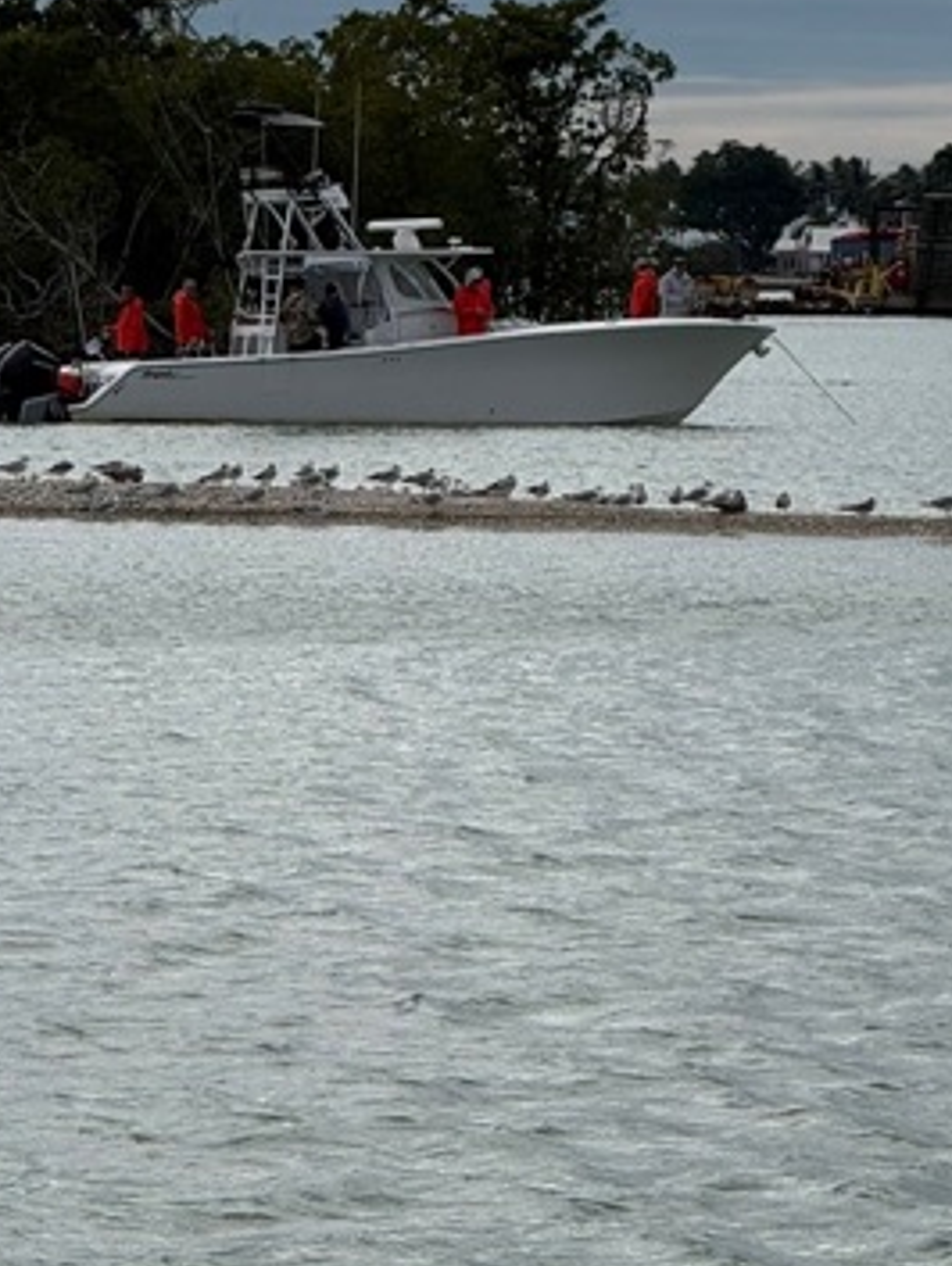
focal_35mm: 305
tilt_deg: -0.3
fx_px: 11171
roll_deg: +0.3
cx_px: 353
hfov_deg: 4.9
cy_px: 579
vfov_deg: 6.5
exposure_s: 1/3195
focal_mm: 15.66
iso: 50
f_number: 2.8
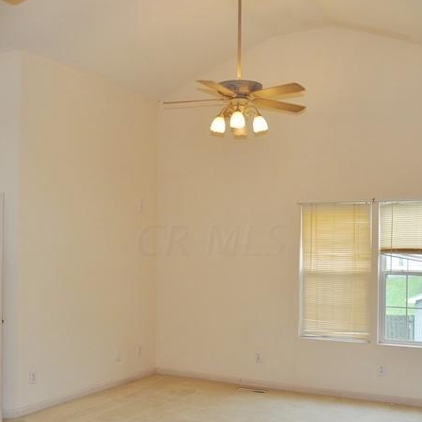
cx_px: 210
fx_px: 565
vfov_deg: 40.8
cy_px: 238
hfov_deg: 40.9
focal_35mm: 41
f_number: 5
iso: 400
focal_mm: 18
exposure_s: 1/100
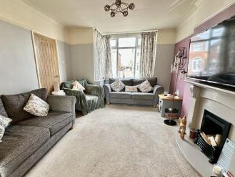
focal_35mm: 18
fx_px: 122
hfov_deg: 87.5
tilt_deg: -15.3
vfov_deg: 71.3
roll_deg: +0.2
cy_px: 100
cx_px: 107
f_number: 2.2
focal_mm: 2.22
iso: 125
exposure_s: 1/99
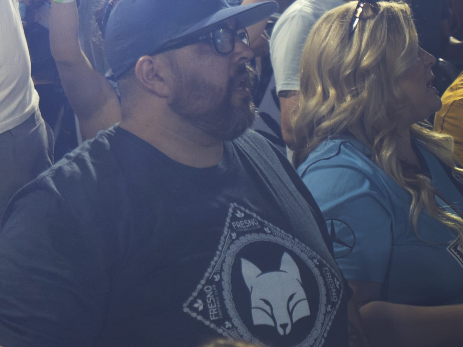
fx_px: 1458
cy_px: -69
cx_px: 35
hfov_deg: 17.7
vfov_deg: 13.2
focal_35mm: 109
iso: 1000
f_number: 4
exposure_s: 1/160
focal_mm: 35
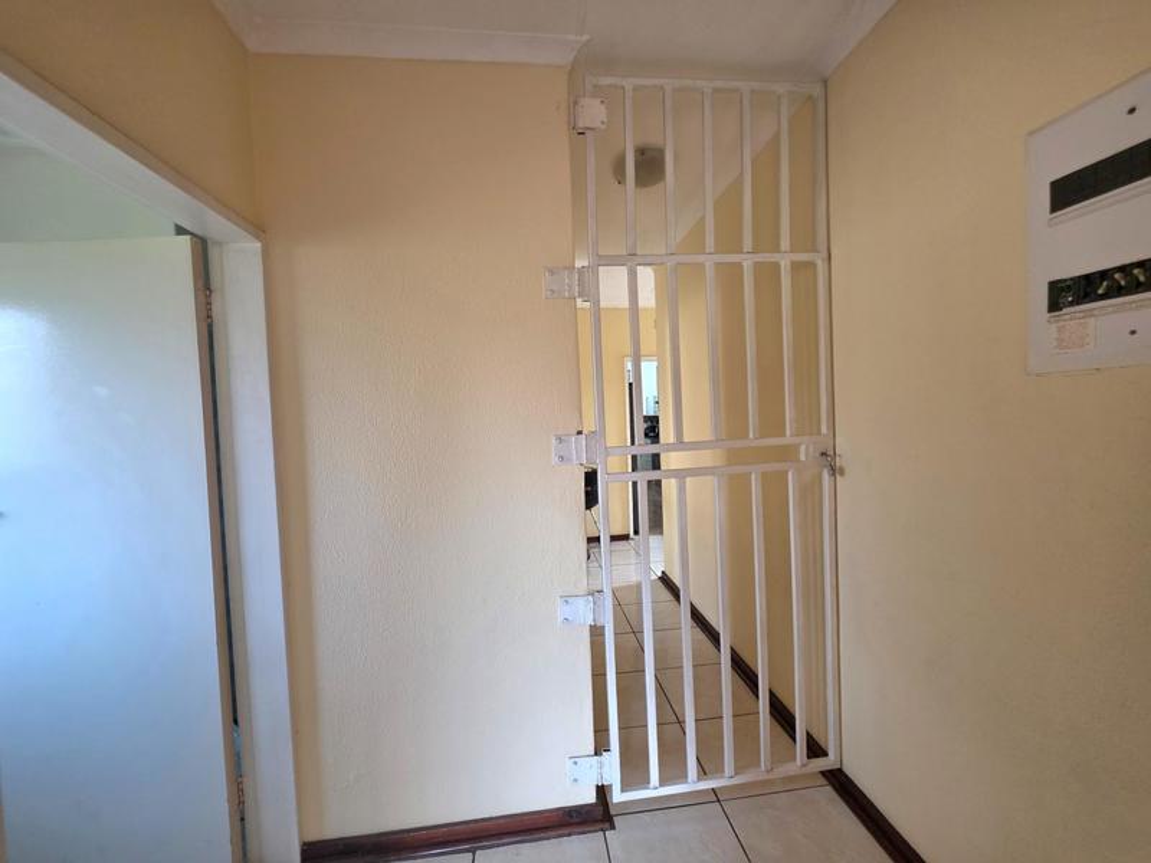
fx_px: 432
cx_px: 576
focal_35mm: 13
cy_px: 432
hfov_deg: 106.2
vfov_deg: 89.9
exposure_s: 1/50.3
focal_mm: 2.2
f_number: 1.9
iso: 200
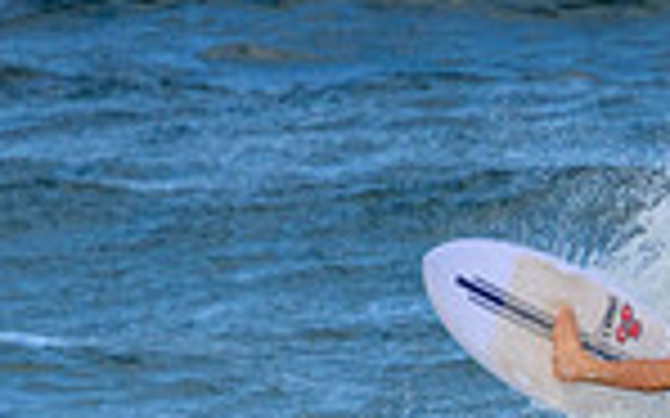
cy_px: 564
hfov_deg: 0.7
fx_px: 58080
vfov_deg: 0.4
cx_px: 468
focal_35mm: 3182
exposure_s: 1/1600
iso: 1250
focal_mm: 800
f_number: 11
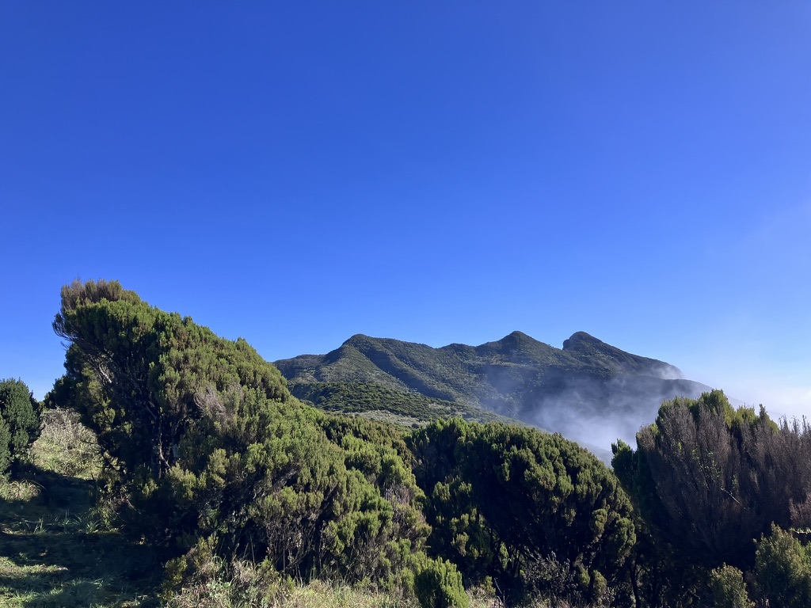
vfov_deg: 49.7
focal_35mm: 28
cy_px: 304
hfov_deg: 63.4
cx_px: 406
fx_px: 656
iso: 32
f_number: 1.8
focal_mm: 3.99
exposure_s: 1/1799
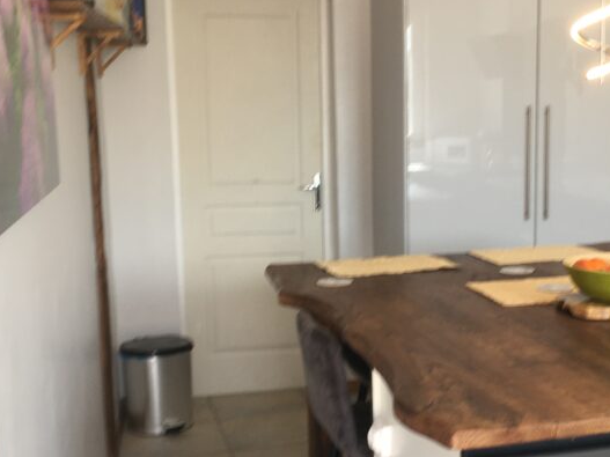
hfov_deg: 42.6
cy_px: 270
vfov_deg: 32.8
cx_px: 383
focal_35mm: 44
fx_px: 775
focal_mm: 4.15
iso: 25
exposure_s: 1/33
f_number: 2.2
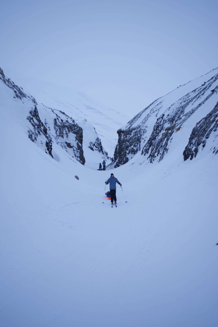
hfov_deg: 37.9
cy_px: 164
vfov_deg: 54.4
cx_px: 109
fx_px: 318
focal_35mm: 35
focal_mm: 35
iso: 500
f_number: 2.8
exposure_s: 1/200
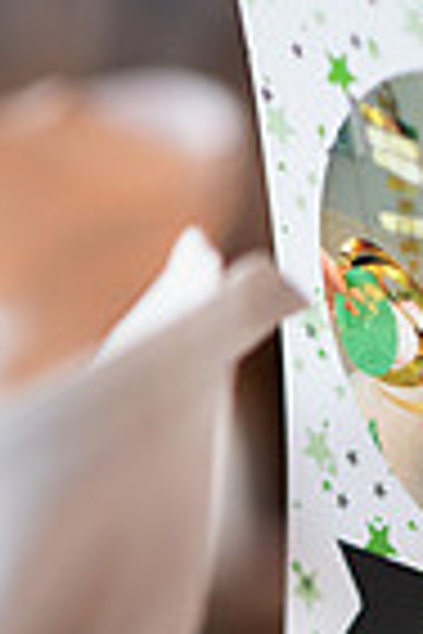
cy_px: 683
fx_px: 4776
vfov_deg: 7.6
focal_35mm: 271
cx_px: 410
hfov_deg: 5.1
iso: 640
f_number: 2
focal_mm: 85
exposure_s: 1/100
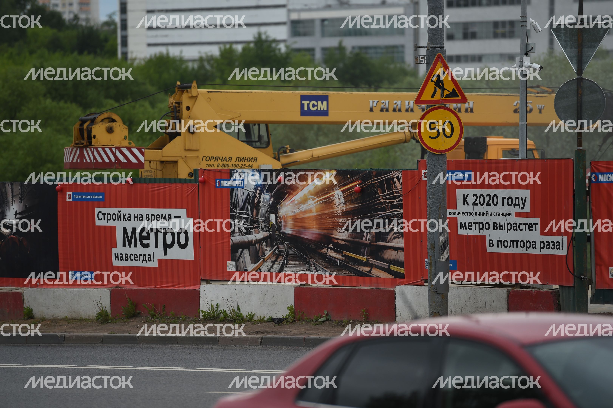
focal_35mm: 200
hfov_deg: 10.3
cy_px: 204
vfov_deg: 6.9
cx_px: 306
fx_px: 3404
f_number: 3.2
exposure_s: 1/4000
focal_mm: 200
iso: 320
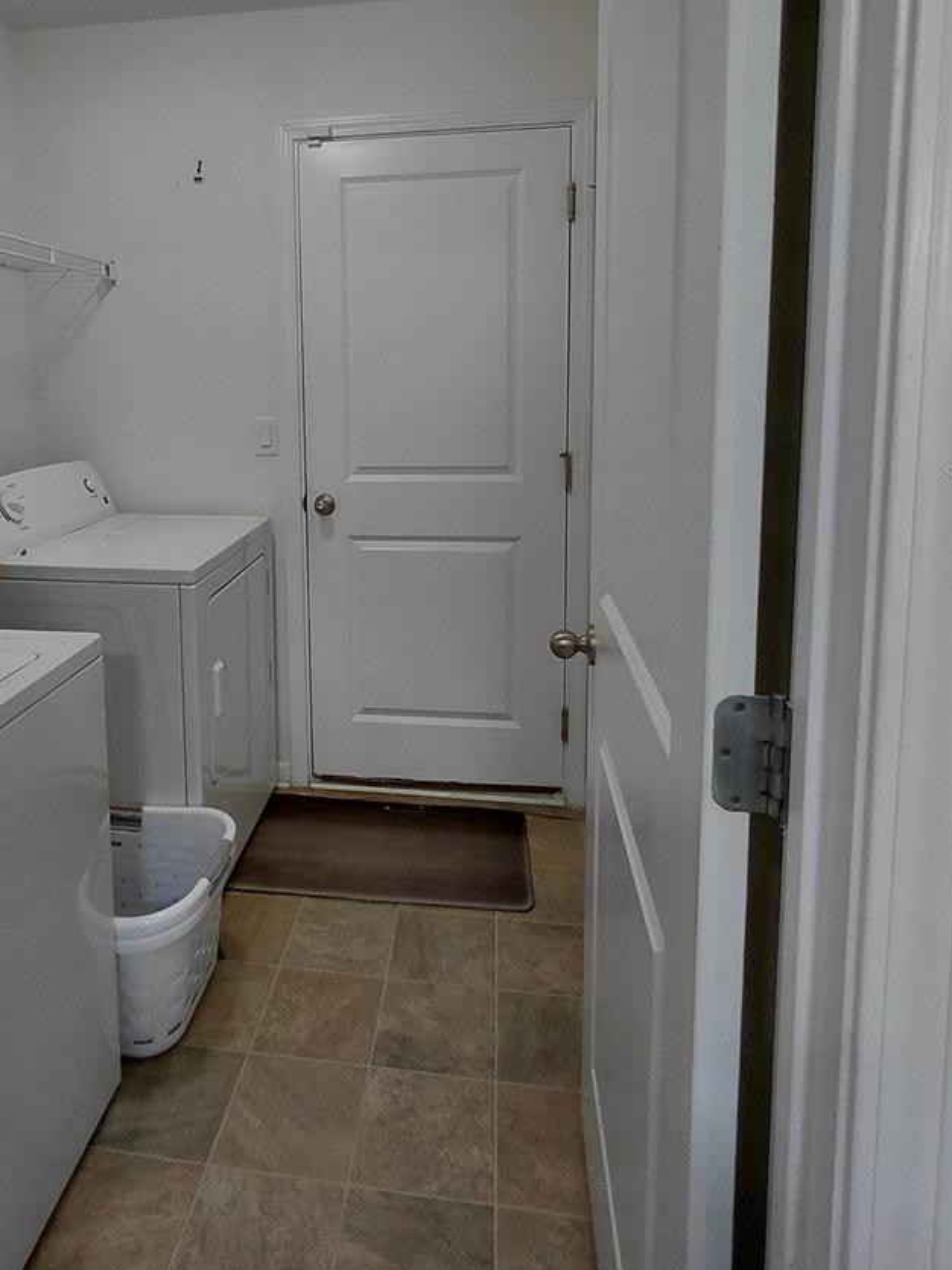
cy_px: 473
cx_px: 368
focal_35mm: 23
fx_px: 844
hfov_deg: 58.3
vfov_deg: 72.6
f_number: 2.2
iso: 125
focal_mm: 1.64
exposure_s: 1/60
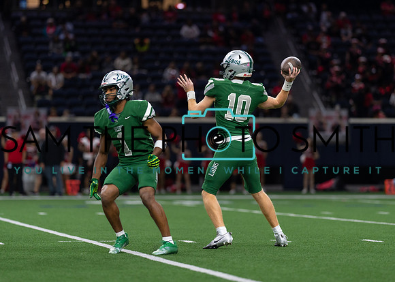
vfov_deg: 7.5
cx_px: 203
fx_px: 2147
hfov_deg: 10.5
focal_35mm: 191
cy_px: 120
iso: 1000
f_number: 1.8
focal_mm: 135
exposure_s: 1/1250
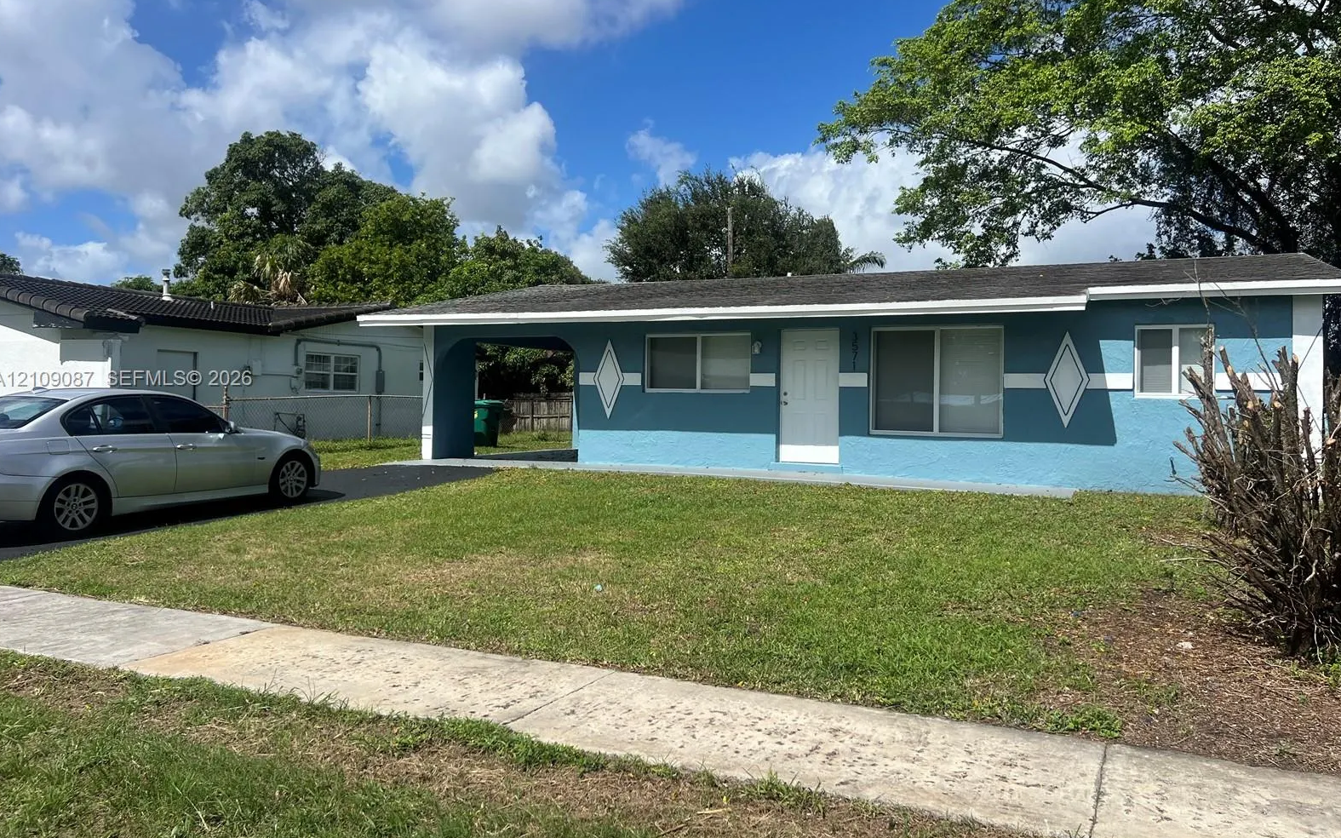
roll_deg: -0.5
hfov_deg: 66.5
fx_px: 1023
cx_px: 668
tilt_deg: +0.0
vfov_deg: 44.5
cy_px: 380
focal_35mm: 28
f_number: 1.5
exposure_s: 1/6579
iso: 50
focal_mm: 5.7
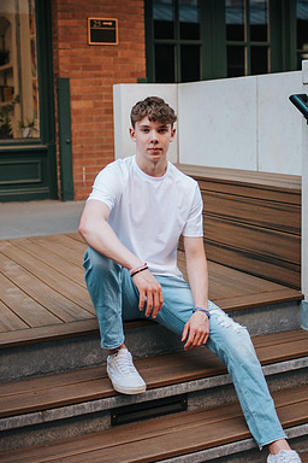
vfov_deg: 34.5
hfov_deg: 23.3
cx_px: 184
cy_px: 216
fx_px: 744
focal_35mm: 58
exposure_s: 1/1250
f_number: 1.8
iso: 640
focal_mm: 35
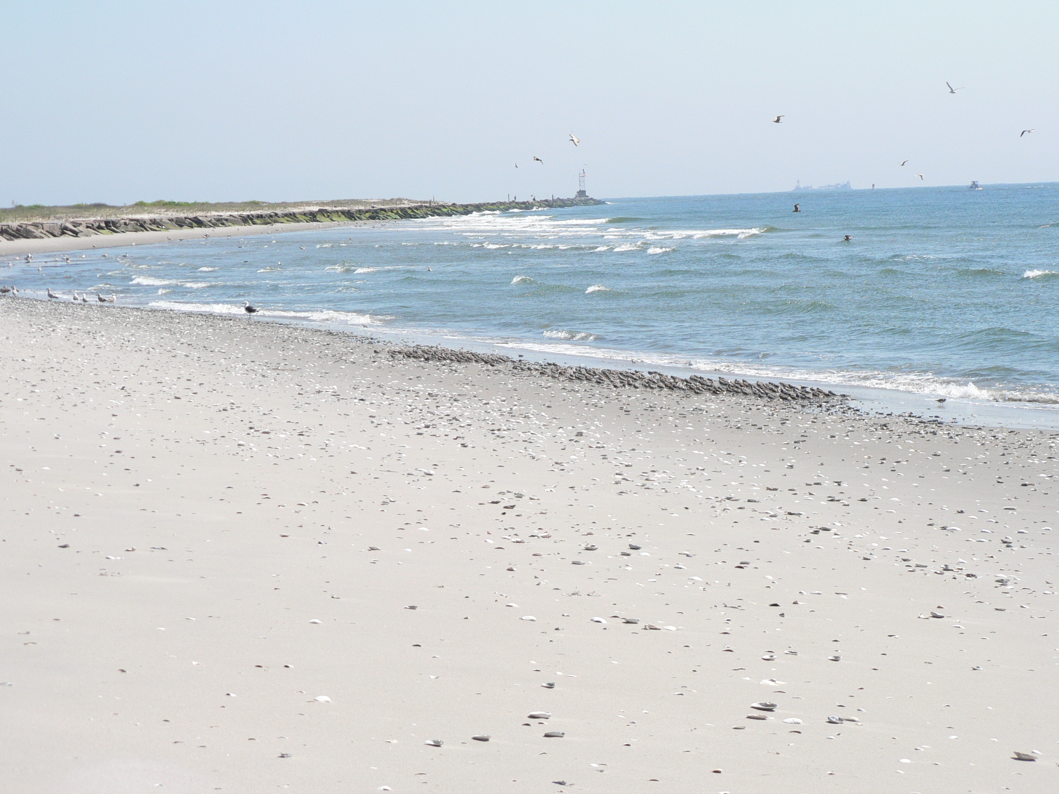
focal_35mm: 119
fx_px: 3641
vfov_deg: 12.5
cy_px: 397
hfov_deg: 16.6
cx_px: 530
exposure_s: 1/1000
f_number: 3.2
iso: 80
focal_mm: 19.9
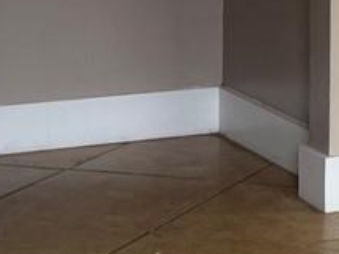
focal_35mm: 178
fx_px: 1743
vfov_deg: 8.3
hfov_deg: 10.6
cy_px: -11
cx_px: 560
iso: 50
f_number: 1.78
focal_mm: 6.76
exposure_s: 1/128
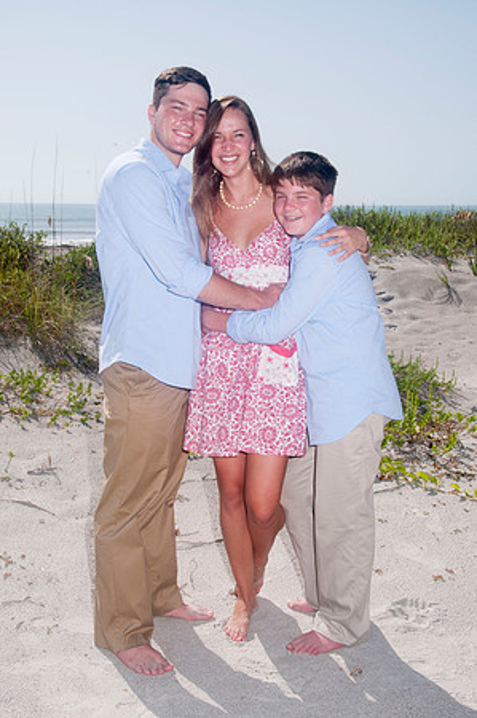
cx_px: 238
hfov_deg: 28.0
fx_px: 956
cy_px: 359
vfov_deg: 41.2
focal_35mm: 48
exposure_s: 1/250
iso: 100
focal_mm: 32
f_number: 13
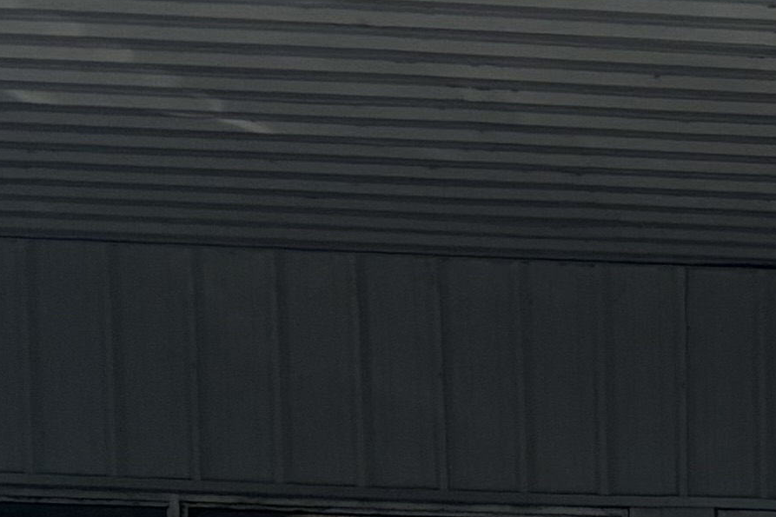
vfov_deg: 7.3
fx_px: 3728
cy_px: 1362
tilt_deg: -4.4
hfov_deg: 10.2
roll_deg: -1.8
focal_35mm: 173
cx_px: 1920
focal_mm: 5.96
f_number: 1.6
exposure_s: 1/7194
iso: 50
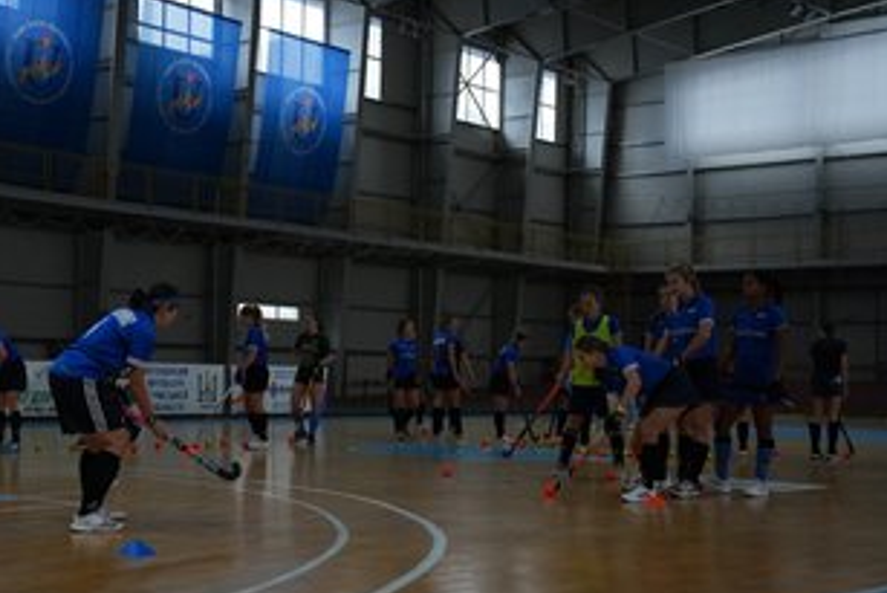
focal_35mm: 60
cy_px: 354
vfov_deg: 22.6
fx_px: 1479
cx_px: 364
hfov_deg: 33.3
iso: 2500
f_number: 3.2
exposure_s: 1/800
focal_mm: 46
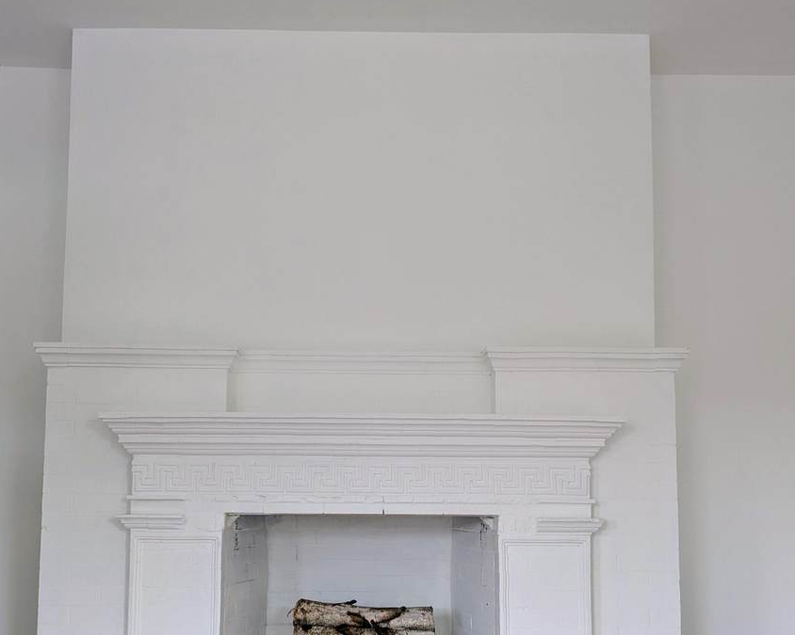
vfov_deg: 39.7
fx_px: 870
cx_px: 351
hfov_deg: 49.0
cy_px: 412
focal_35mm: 37
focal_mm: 5.43
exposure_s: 1/120
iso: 109
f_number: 1.89
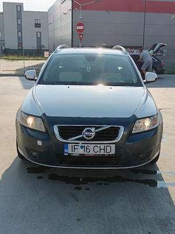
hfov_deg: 33.6
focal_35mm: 43
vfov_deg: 43.9
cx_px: 88
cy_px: 117
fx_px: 290
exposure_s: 1/833
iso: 100
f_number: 1.9
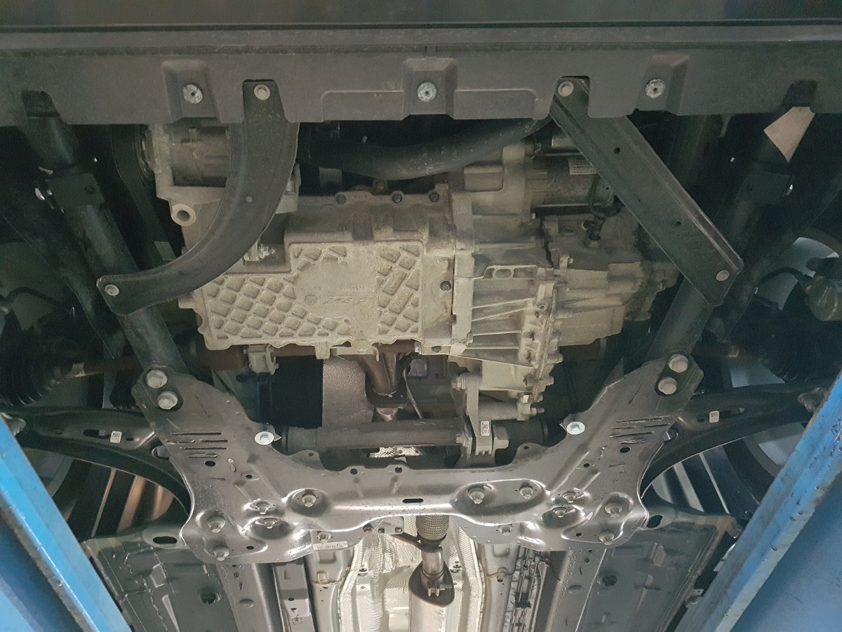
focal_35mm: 26
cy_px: 316
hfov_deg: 67.3
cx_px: 421
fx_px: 633
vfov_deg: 53.1
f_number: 1.7
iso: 1250
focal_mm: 4.2
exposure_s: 1/10
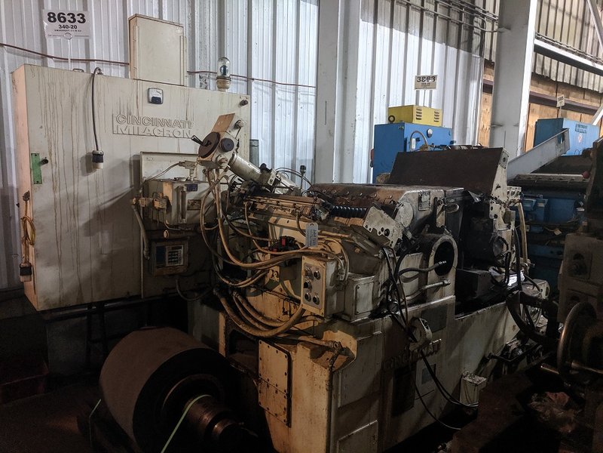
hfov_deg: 67.3
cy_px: 226
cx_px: 302
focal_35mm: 26
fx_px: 453
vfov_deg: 53.1
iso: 1174
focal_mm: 4.67
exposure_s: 1/24
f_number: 2
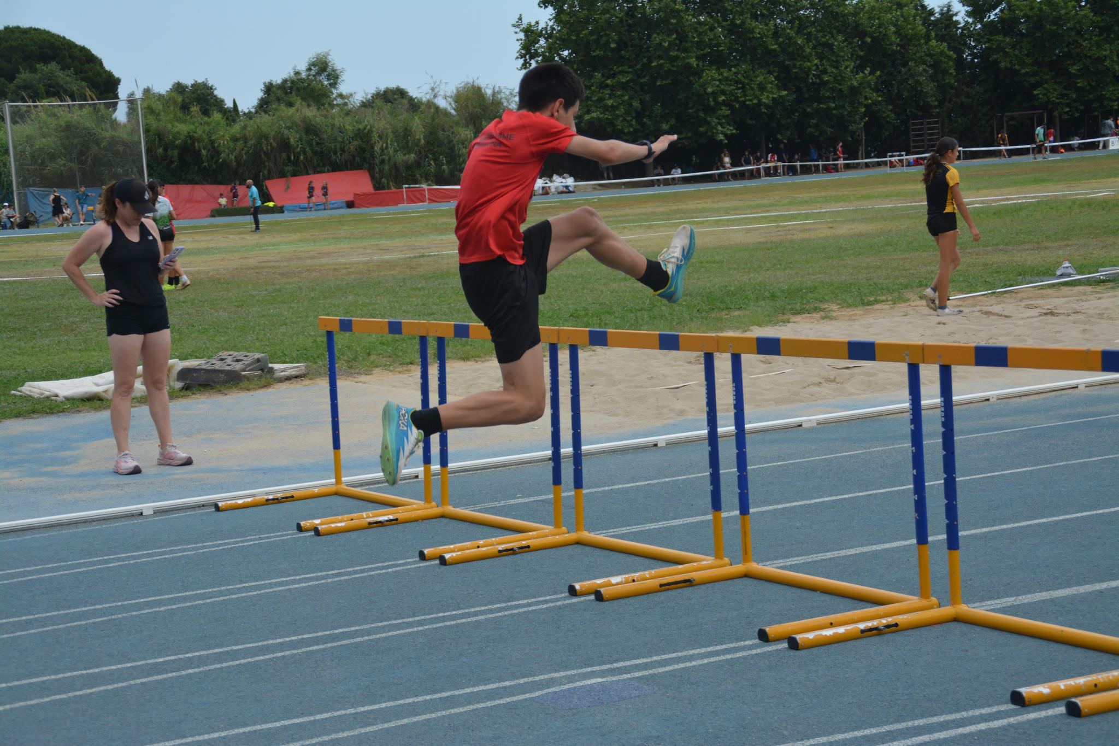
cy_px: 373
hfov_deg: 22.6
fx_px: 2797
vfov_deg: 15.2
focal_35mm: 90
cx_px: 560
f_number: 5.6
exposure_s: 1/1600
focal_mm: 60
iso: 400
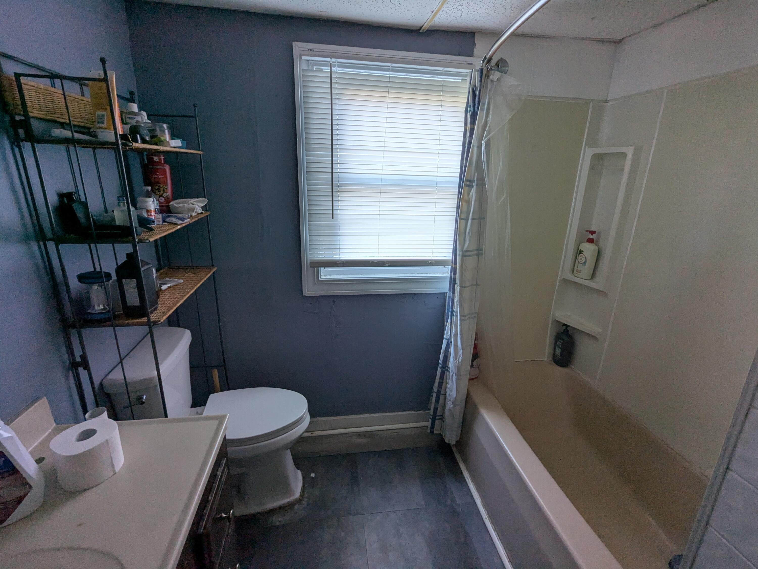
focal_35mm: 16
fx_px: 350
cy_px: 284
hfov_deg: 94.5
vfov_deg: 78.1
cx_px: 379
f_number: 2.2
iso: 133
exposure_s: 1/60
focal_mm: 2.35
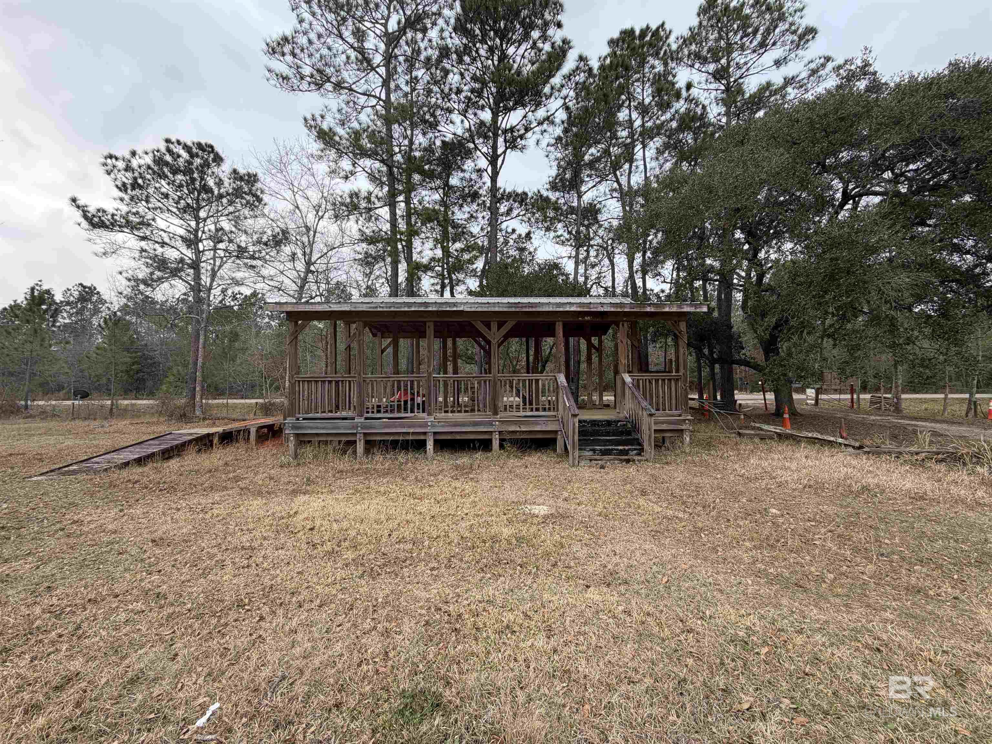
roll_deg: +0.7
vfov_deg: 85.7
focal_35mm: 14
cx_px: 496
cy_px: 372
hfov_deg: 102.1
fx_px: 401
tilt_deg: +2.1
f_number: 2.2
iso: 40
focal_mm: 2.22
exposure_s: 1/172
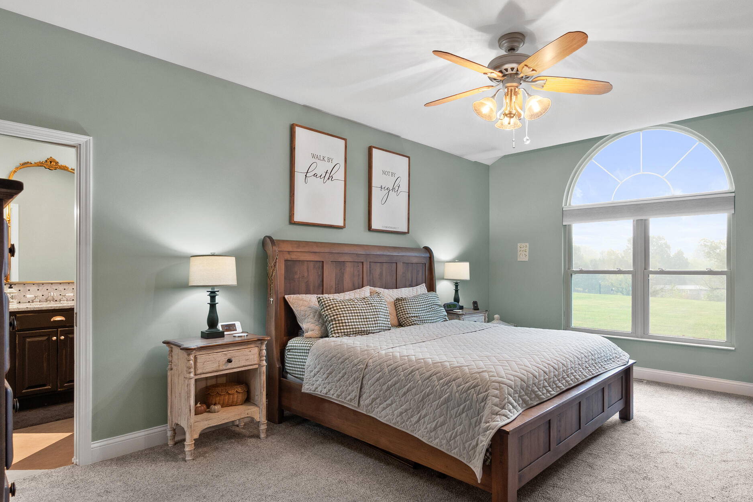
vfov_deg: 61.9
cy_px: 269
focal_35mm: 20
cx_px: 415
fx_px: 418
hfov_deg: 83.7
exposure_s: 1/4
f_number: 6.3
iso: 400
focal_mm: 10
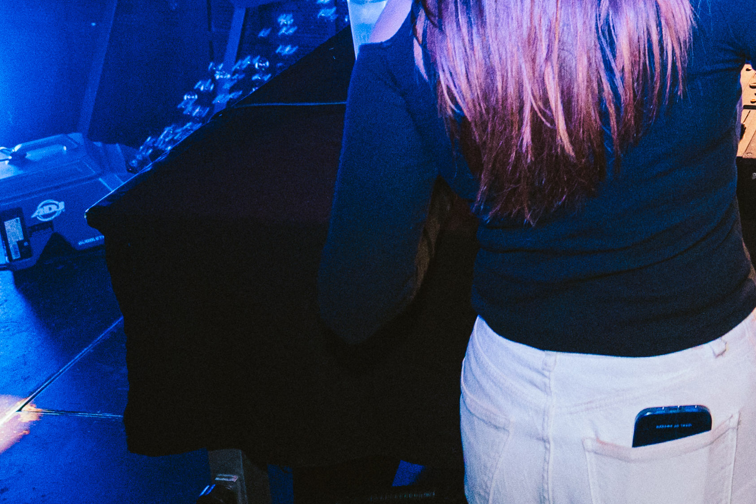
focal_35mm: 58
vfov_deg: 19.9
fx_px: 1218
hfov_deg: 27.7
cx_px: 1020
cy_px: -277
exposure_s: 1/160
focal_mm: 14
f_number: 2.8
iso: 2500
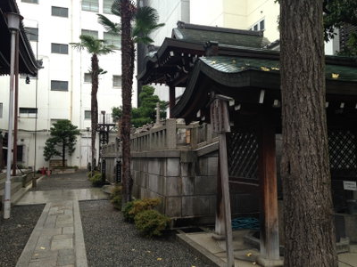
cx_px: 178
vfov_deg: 42.9
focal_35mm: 33
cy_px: 134
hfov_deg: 55.4
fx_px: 340
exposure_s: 1/120
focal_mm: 4.12
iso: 64
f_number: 2.4
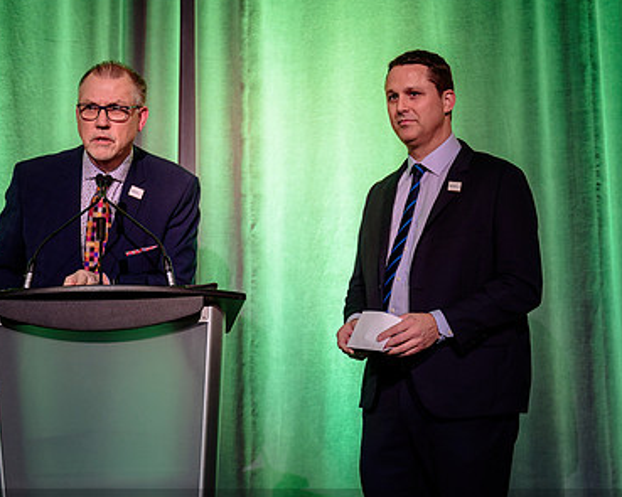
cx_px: 281
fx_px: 1767
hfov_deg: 20.0
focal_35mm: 96
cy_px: 289
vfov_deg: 16.0
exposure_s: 1/100
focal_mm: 57
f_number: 2.8
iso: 800
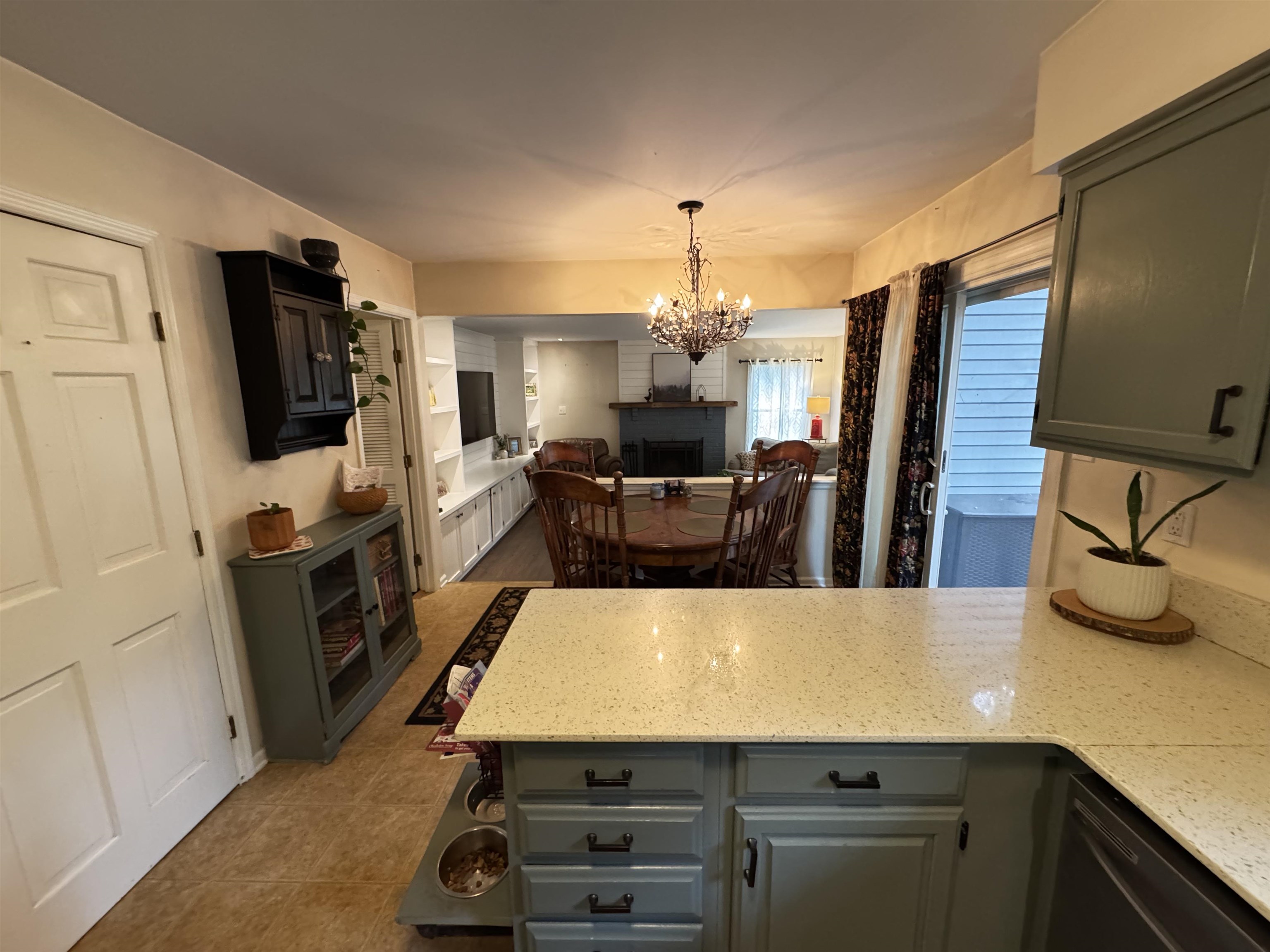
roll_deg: +0.8
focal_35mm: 14
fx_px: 514
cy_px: 476
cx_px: 635
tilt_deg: -10.7
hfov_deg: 102.1
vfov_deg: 85.7
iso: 1000
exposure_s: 1/40
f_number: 2.2
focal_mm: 2.22
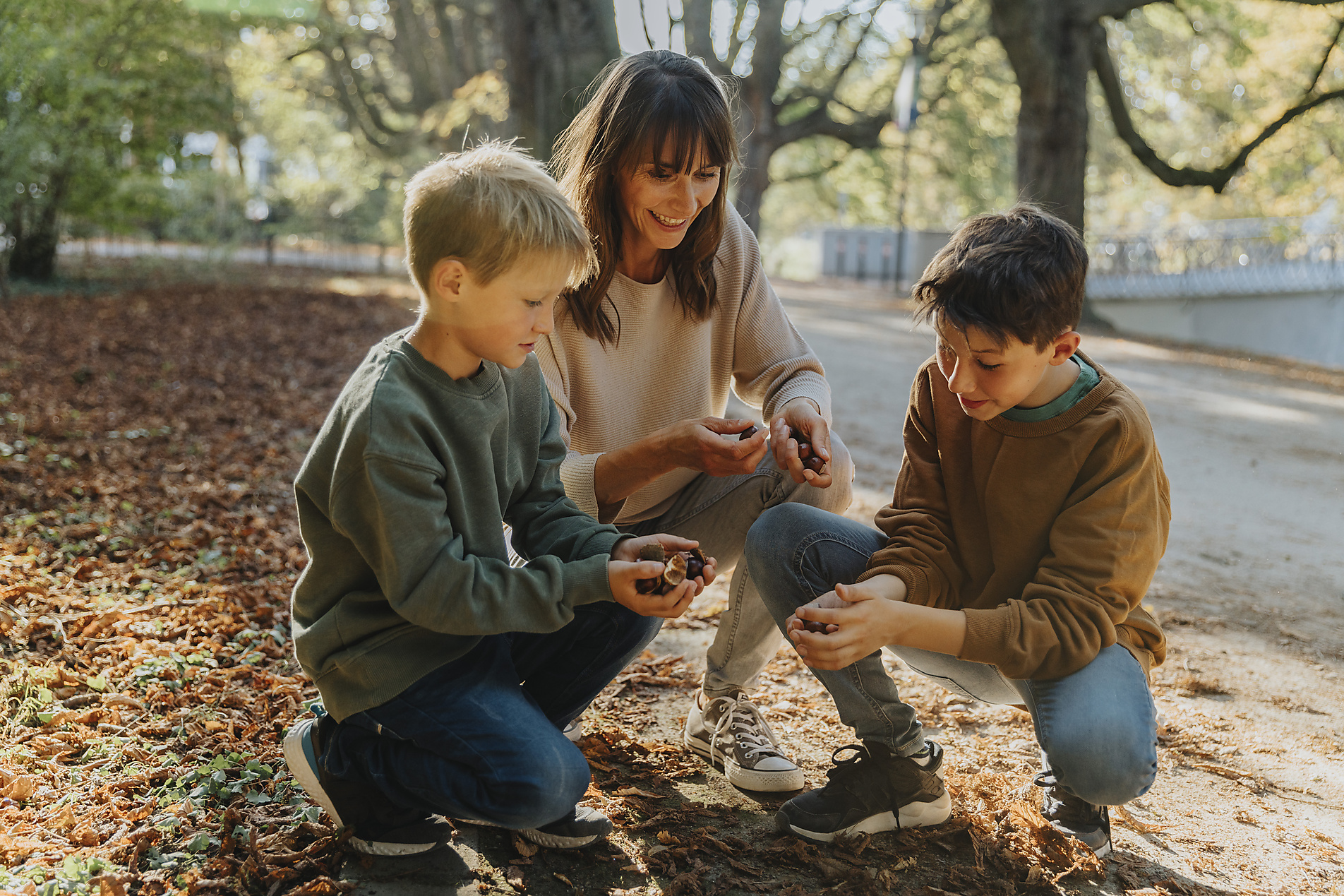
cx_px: 672
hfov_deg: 44.5
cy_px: 448
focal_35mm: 44
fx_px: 1642
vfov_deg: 30.5
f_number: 2.8
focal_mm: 44
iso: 400
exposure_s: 1/500
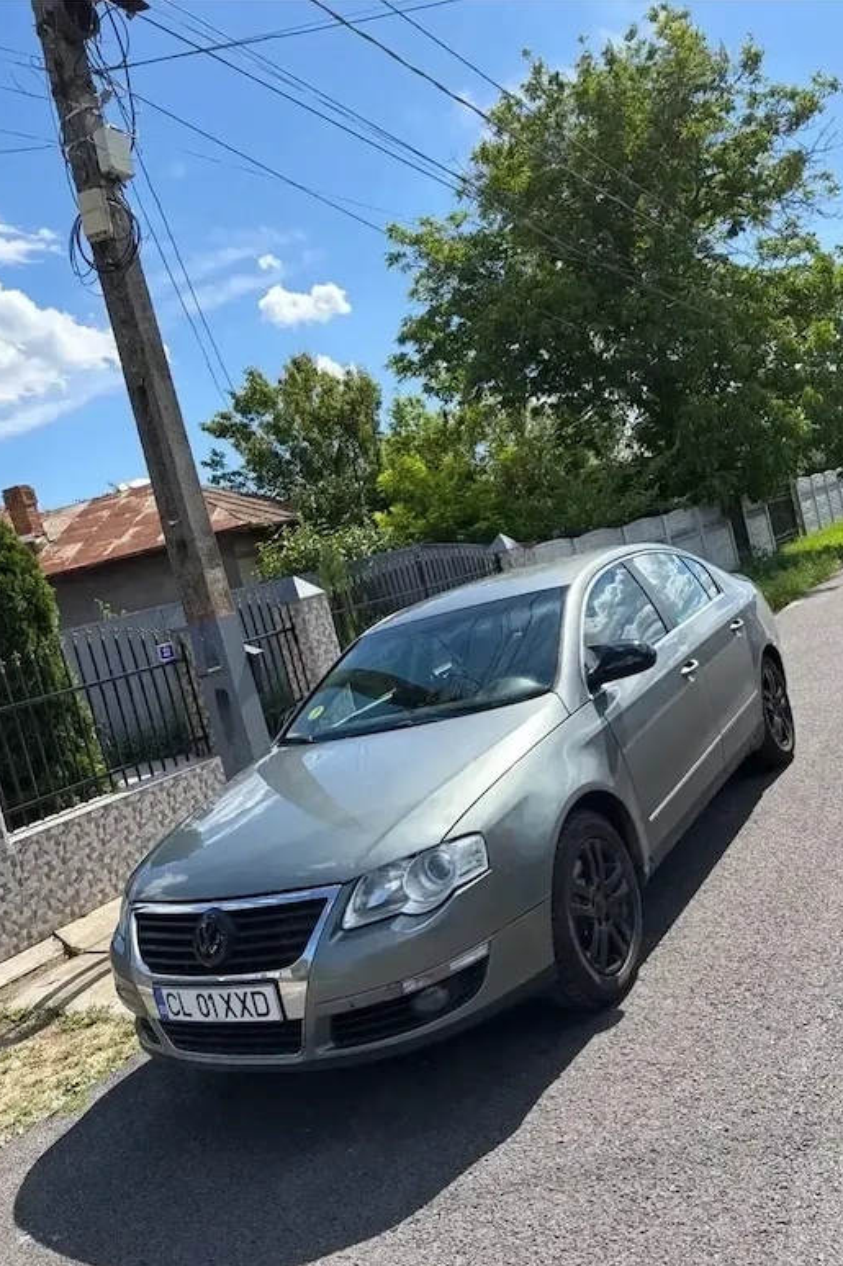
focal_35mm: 28
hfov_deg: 46.4
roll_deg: +13.1
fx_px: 984
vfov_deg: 65.5
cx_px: 444
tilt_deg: -2.8
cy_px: 653
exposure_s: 1/2639
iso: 50
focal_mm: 5.96
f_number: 1.6
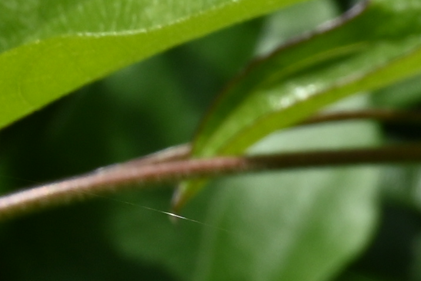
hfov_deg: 6.3
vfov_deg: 4.8
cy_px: 621
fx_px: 3273
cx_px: 1543
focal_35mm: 280
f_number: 7.1
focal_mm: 24
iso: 100
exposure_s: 1/400
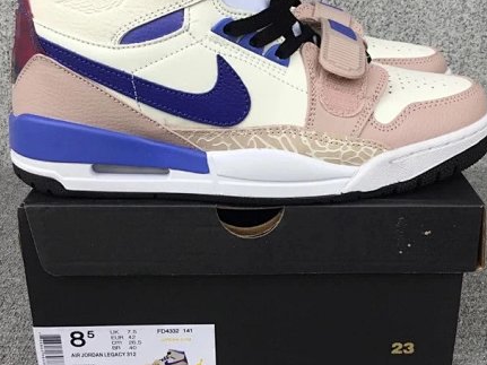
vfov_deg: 31.4
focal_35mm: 46
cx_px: 262
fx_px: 647
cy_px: 139
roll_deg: -0.8
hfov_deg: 41.2
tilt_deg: -19.6
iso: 25
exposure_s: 1/259
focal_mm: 3.3
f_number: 2.4
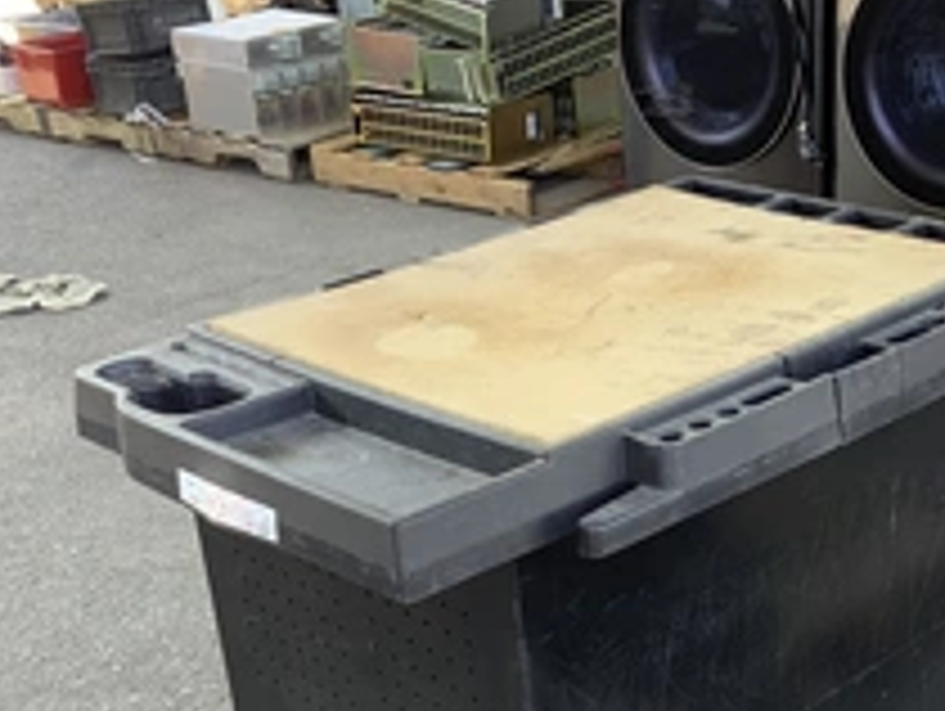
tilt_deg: -26.4
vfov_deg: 24.2
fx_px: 1613
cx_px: 639
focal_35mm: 59
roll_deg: +3.5
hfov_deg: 32.4
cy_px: 639
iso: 50
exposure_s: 1/100
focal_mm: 3.3
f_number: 2.4
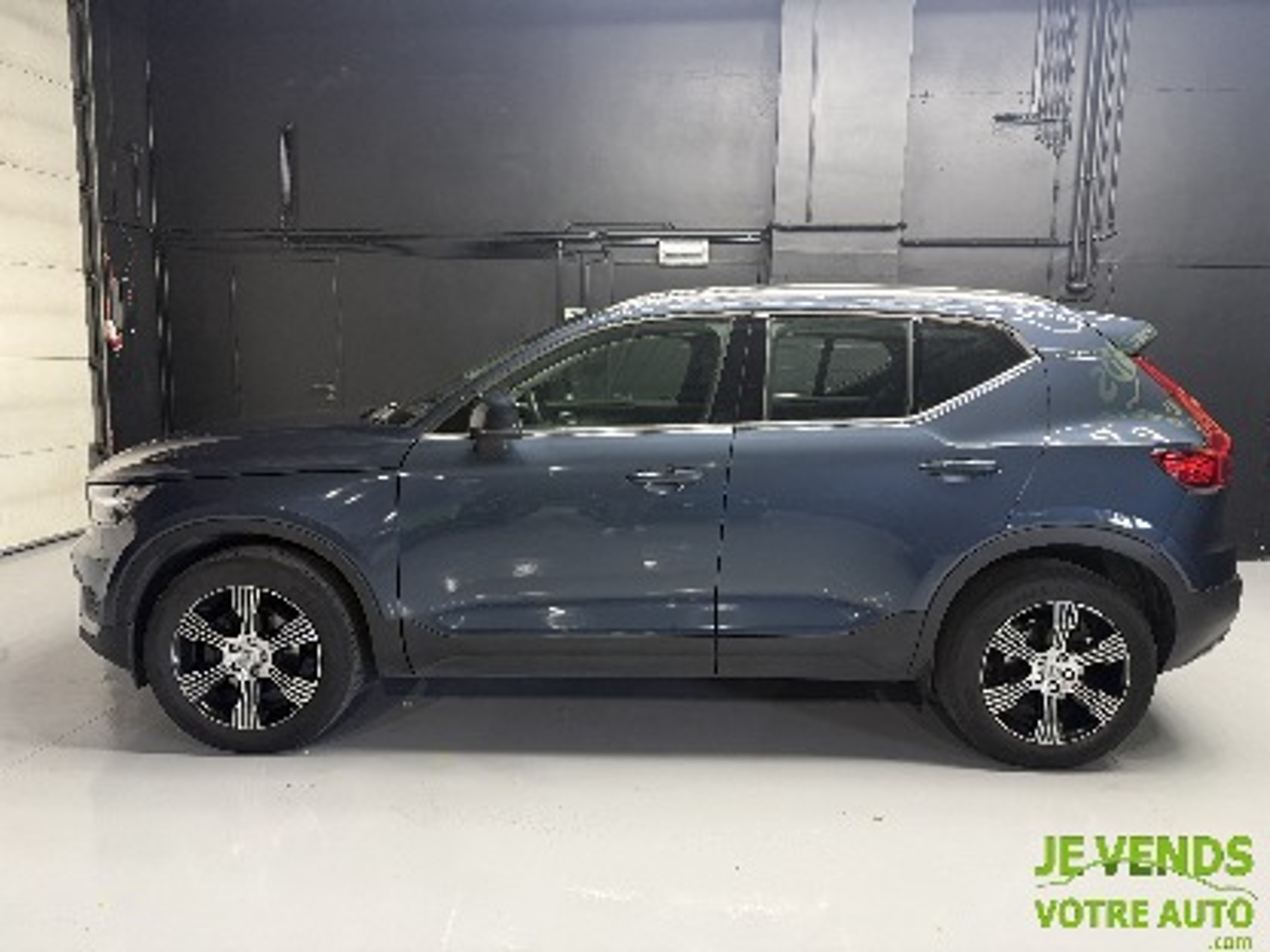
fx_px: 881
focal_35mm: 24
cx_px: 635
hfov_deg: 71.6
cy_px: 476
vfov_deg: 56.8
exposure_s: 1/50
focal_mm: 6.76
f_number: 1.78
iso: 250
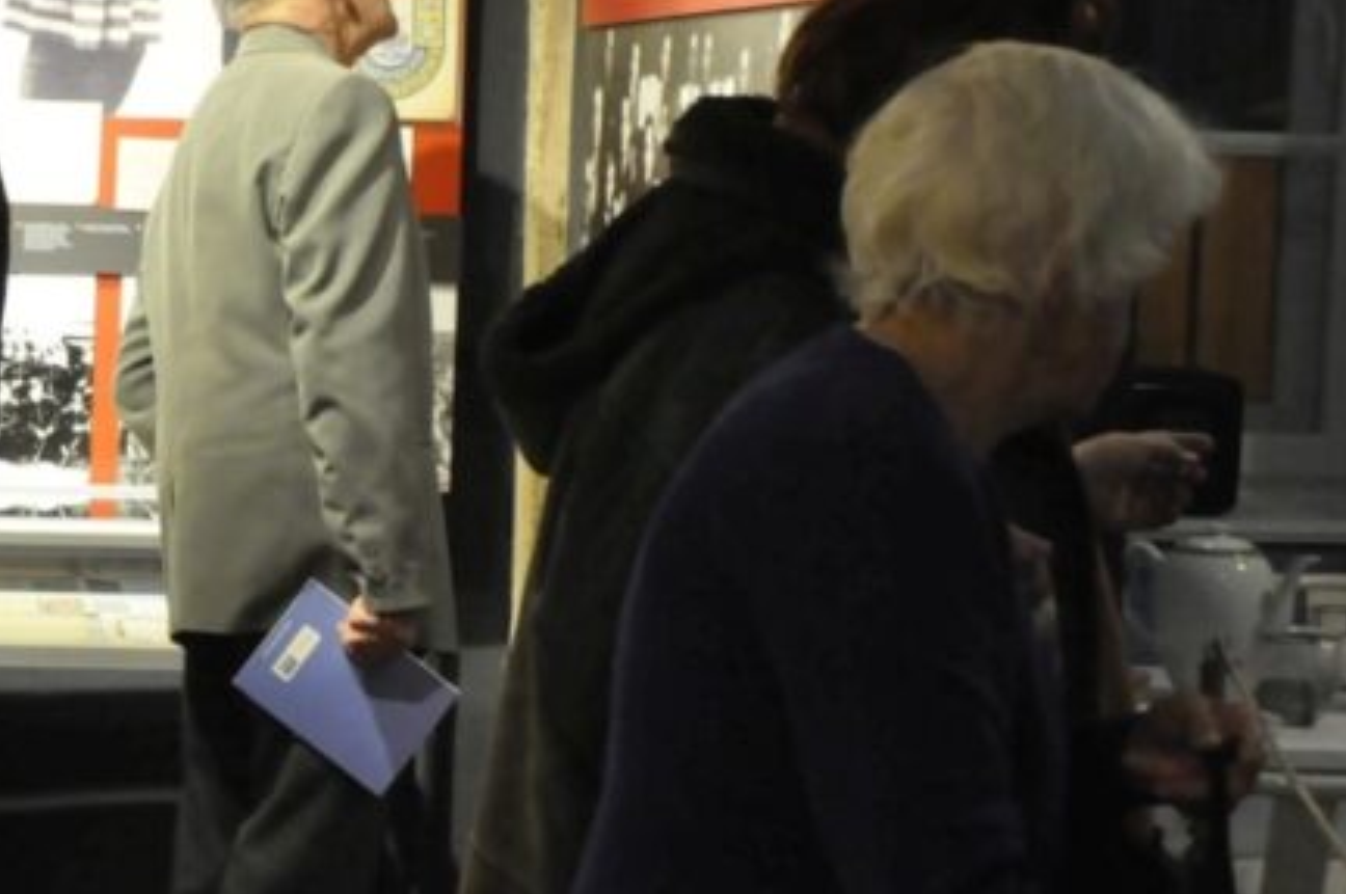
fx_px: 3854
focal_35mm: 103
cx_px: 224
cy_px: 484
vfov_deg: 13.2
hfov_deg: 19.6
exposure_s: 1/125
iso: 3200
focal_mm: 29
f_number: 5.6
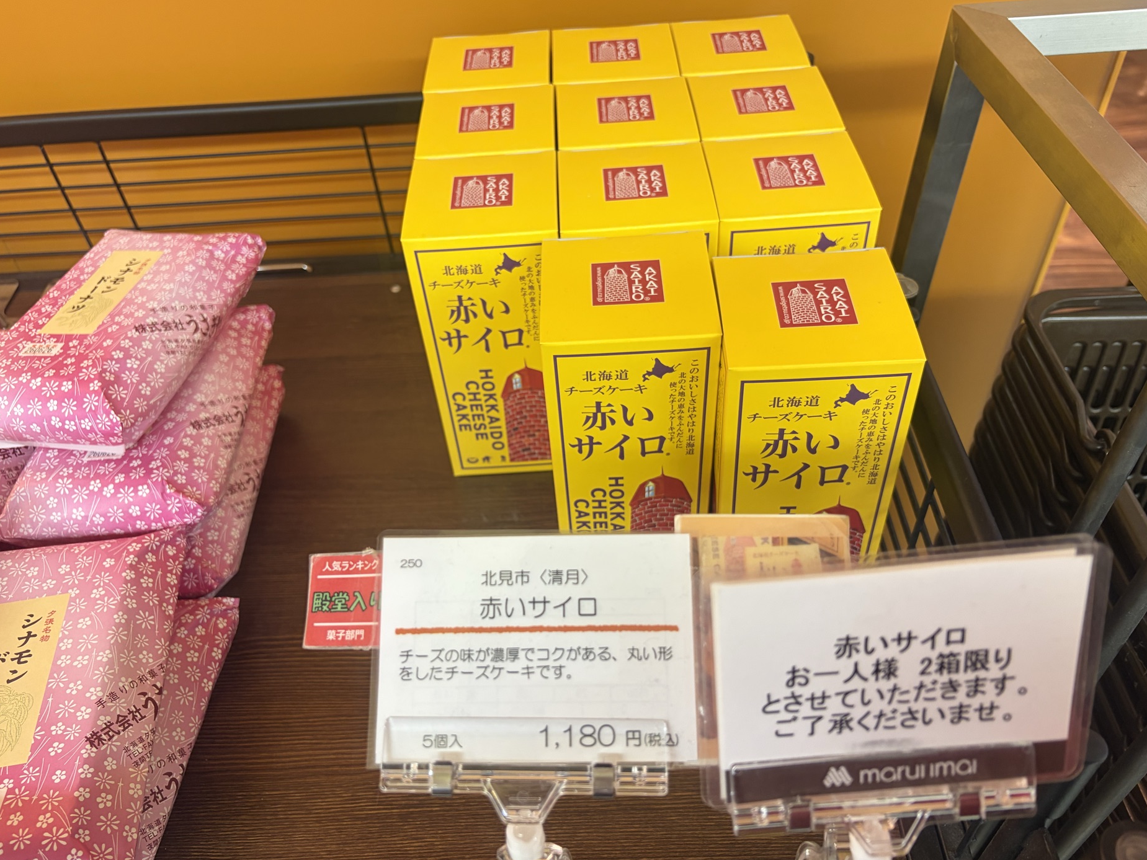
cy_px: 427
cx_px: 567
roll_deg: +5.4
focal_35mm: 27
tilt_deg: -44.3
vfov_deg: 51.4
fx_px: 895
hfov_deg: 65.3
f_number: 1.6
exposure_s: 1/50
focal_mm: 5.96
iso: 160
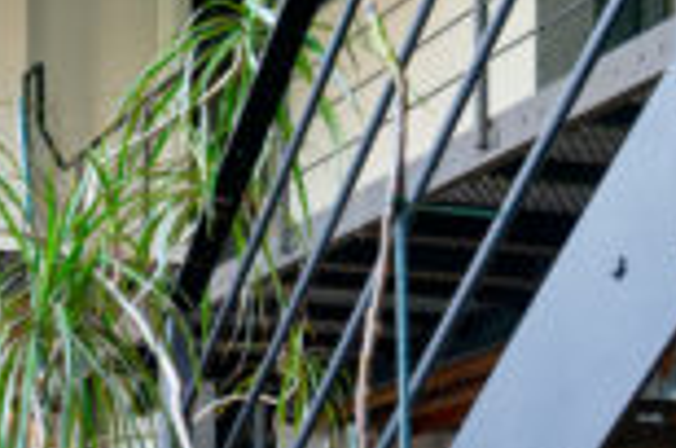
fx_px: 1874
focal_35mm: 100
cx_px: -215
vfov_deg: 12.7
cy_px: 729
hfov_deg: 18.9
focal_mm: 20
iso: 200
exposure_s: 1/2
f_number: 8
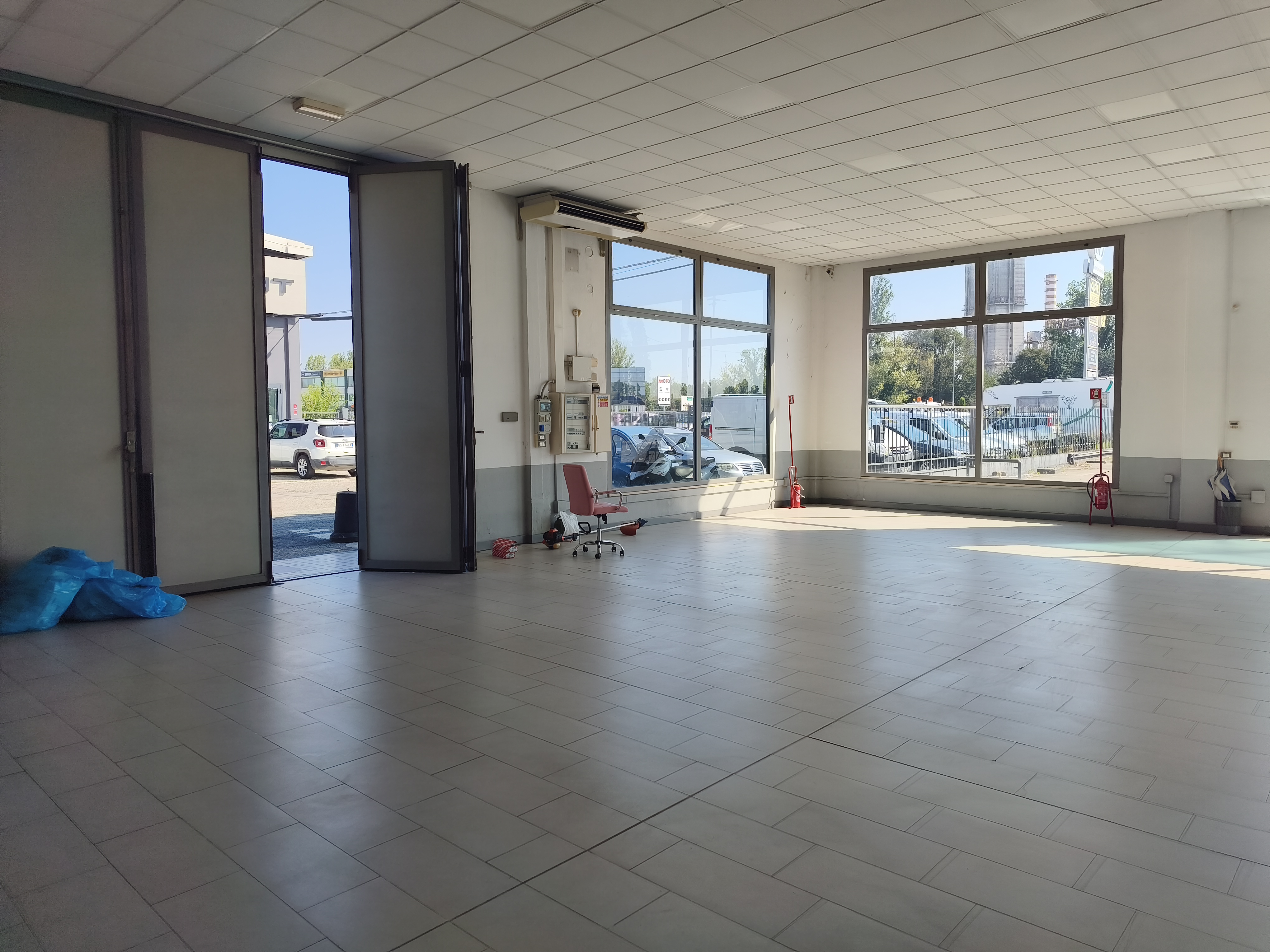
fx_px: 844
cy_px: 476
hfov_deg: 73.9
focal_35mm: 23
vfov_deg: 58.9
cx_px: 635
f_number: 1.7
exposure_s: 1/556
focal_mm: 6.06
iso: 50
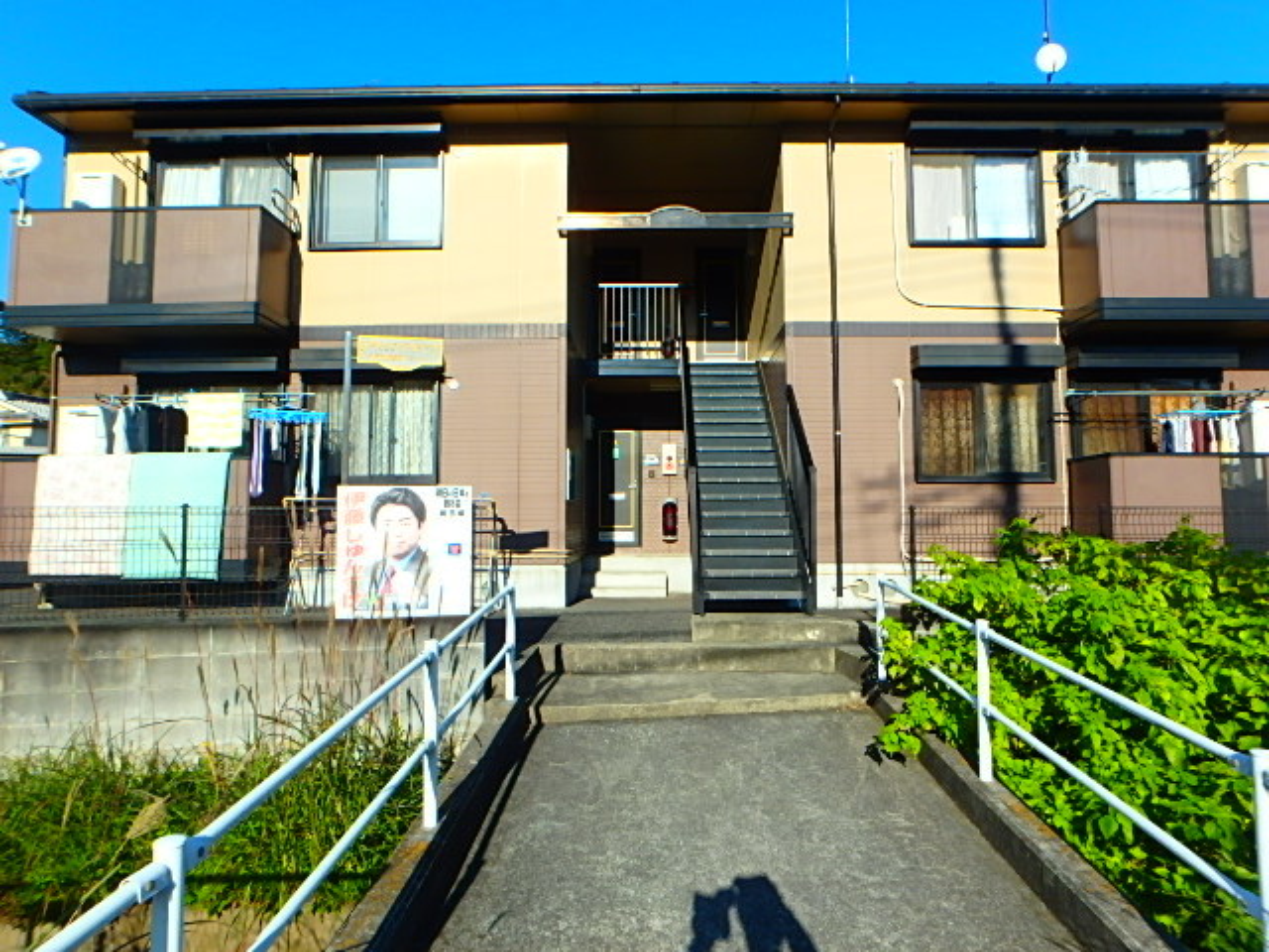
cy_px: 476
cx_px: 634
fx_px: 770
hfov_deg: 79.0
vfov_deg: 63.4
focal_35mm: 21
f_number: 6
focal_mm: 3.7
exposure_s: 1/320
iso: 125
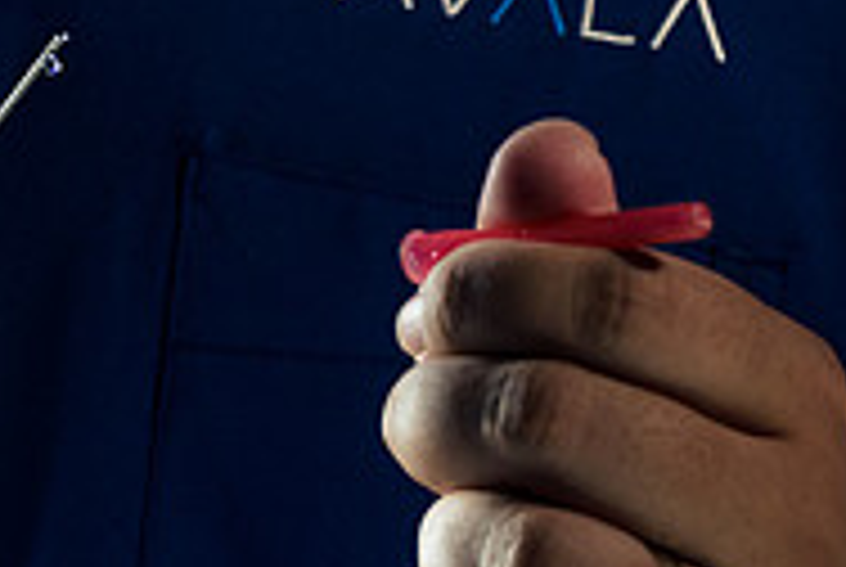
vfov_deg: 8.9
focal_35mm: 154
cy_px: 236
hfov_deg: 13.2
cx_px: 112
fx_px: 3625
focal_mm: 50
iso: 400
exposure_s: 1/100
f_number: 7.1
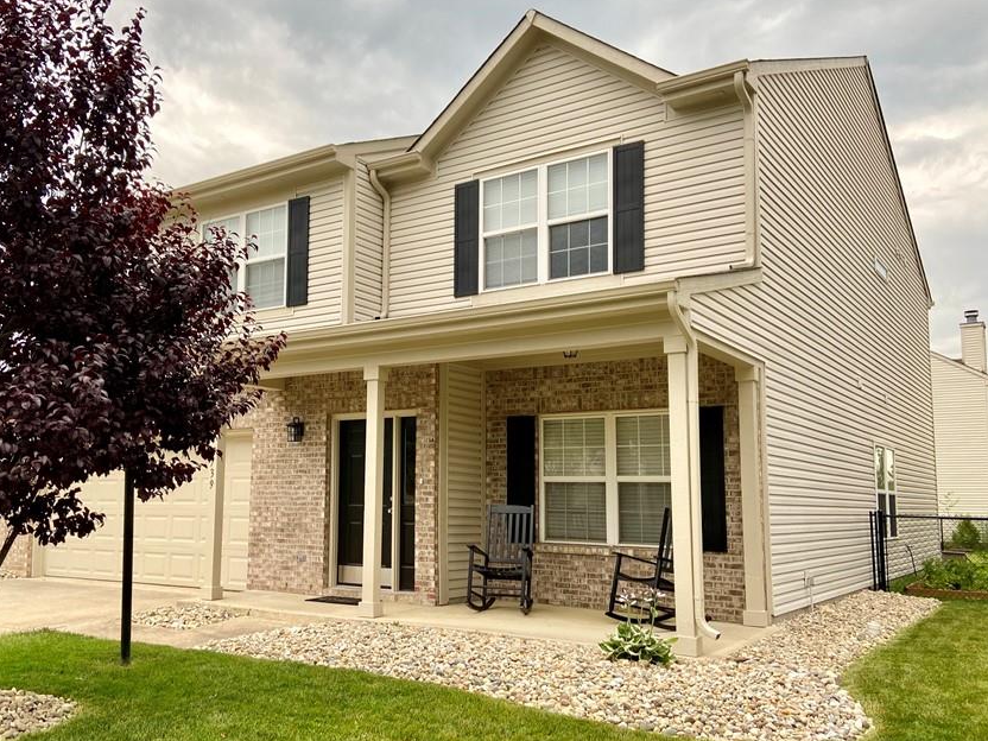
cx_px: 392
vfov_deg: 44.1
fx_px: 913
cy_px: 391
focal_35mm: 32
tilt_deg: +5.3
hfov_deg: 56.4
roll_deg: -0.5
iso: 50
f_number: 1.8
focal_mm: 4.25
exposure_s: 1/122
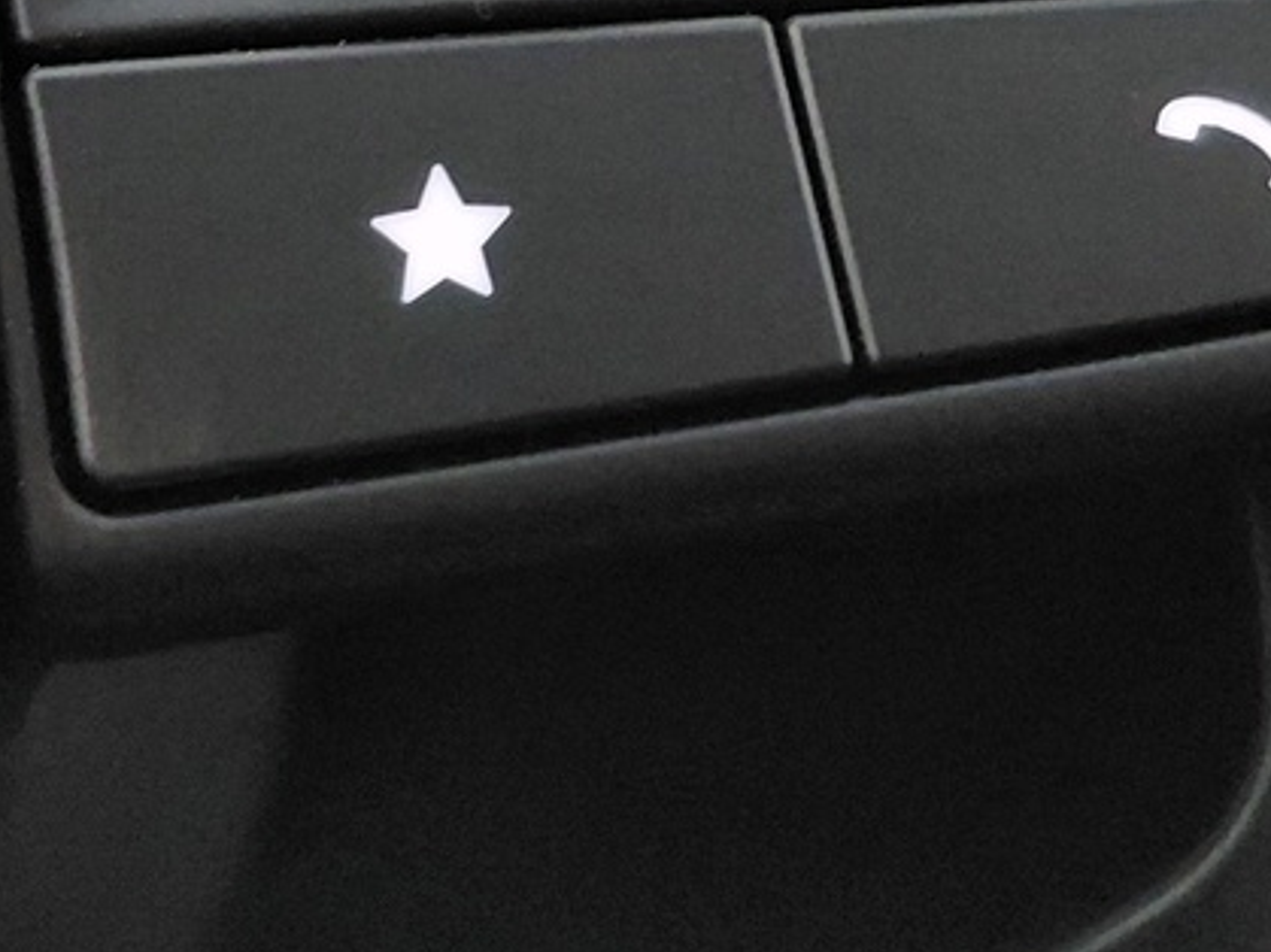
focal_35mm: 86
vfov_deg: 16.5
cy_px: -185
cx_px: 519
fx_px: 3157
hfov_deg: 22.7
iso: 400
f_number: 1.8
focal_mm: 4.69
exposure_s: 1/24
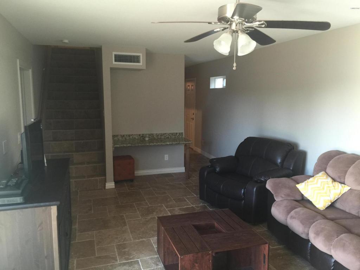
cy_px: 135
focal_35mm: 29
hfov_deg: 61.7
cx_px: 180
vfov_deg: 48.2
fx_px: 302
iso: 50
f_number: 2.2
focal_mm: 4.15
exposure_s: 1/15
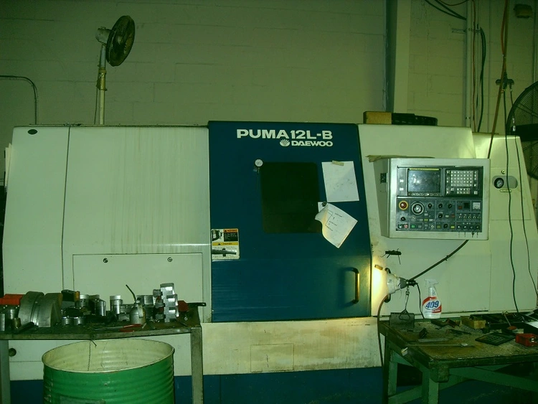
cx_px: 269
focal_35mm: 34
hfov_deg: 53.9
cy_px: 202
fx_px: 529
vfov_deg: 41.8
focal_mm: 6.3
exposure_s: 1/45
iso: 120
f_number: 2.8
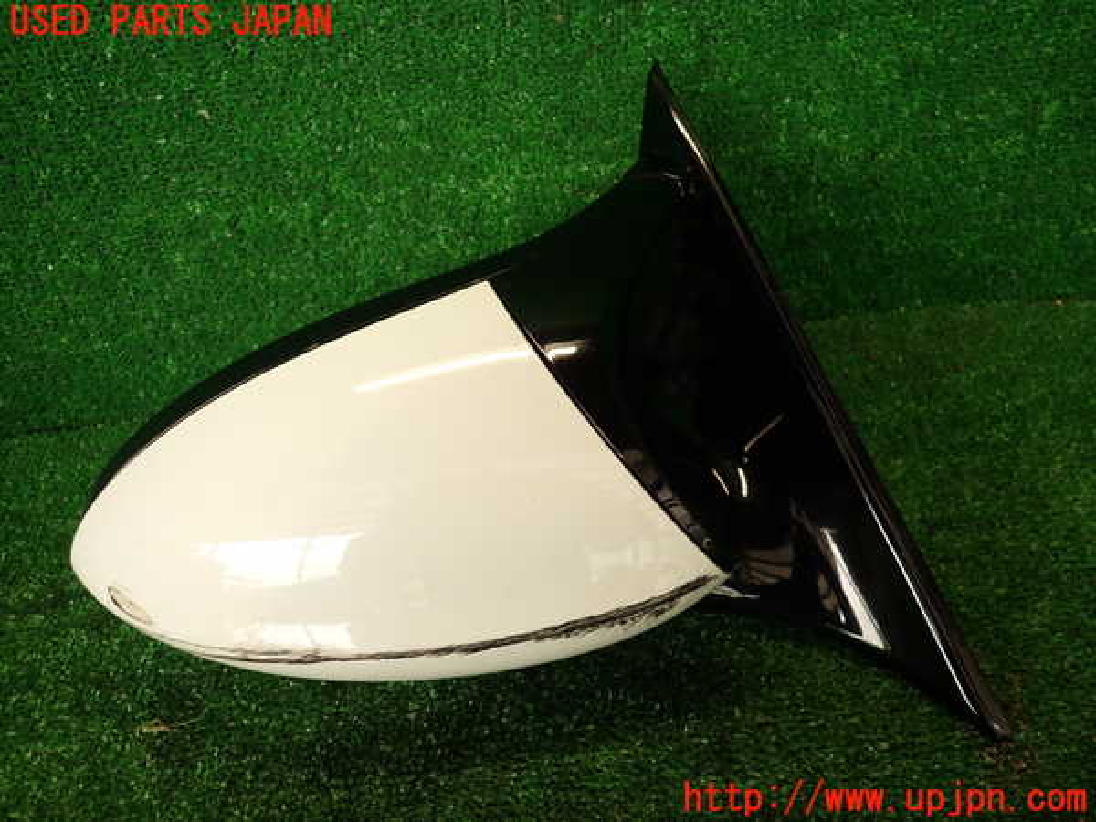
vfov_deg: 54.9
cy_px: 411
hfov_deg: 69.4
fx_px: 792
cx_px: 548
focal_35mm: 25
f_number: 2
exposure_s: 1/60
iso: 100
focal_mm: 4.5
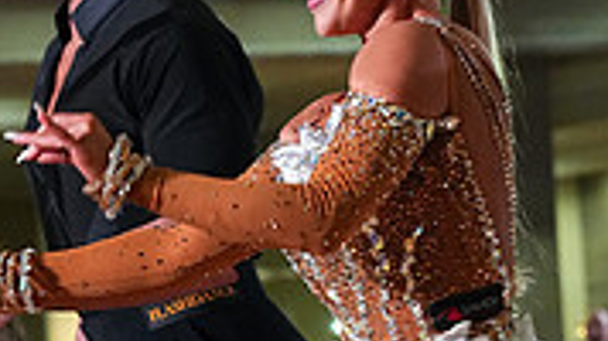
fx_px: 5448
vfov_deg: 3.6
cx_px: 412
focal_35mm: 338
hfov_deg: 6.4
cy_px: 474
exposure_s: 1/400
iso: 8000
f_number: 5.6
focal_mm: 99
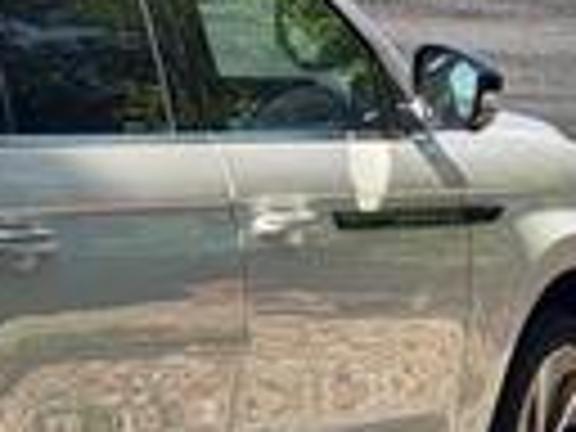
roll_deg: +1.4
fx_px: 3145
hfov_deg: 10.0
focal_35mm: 189
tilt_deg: -2.3
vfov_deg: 7.9
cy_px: 288
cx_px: -410
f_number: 1.78
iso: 64
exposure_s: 1/2033
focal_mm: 6.76
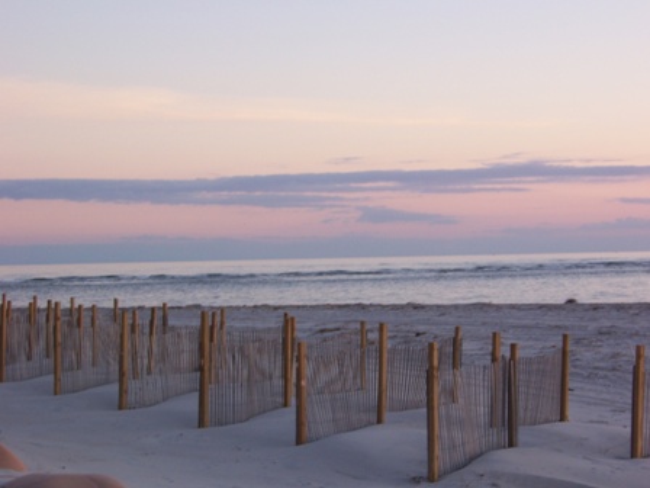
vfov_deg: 16.6
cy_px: 244
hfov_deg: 22.0
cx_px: 325
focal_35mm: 89
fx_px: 1671
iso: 80
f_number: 5.6
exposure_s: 1/20
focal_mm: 14.8
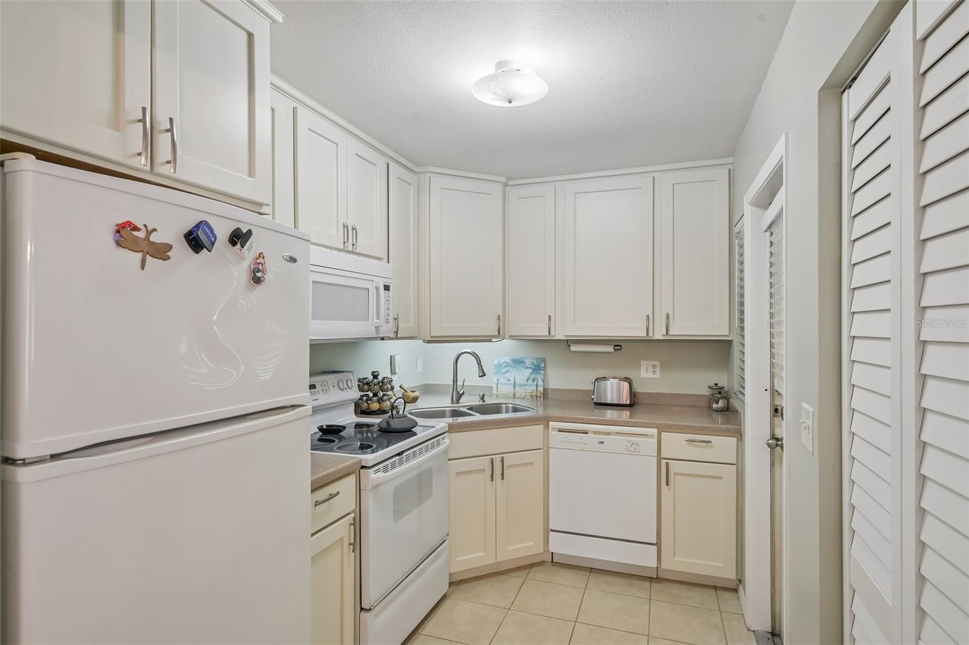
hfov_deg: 88.4
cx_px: 484
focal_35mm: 18
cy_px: 322
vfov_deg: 65.9
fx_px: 498
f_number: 8
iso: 400
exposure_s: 1/20
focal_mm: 18.5
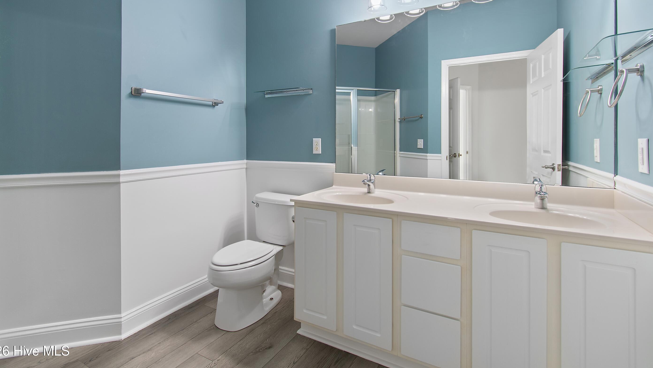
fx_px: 294
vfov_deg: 63.0
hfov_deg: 95.9
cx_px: 322
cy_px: 137
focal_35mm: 17
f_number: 4.5
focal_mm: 10
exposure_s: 1/4
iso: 100
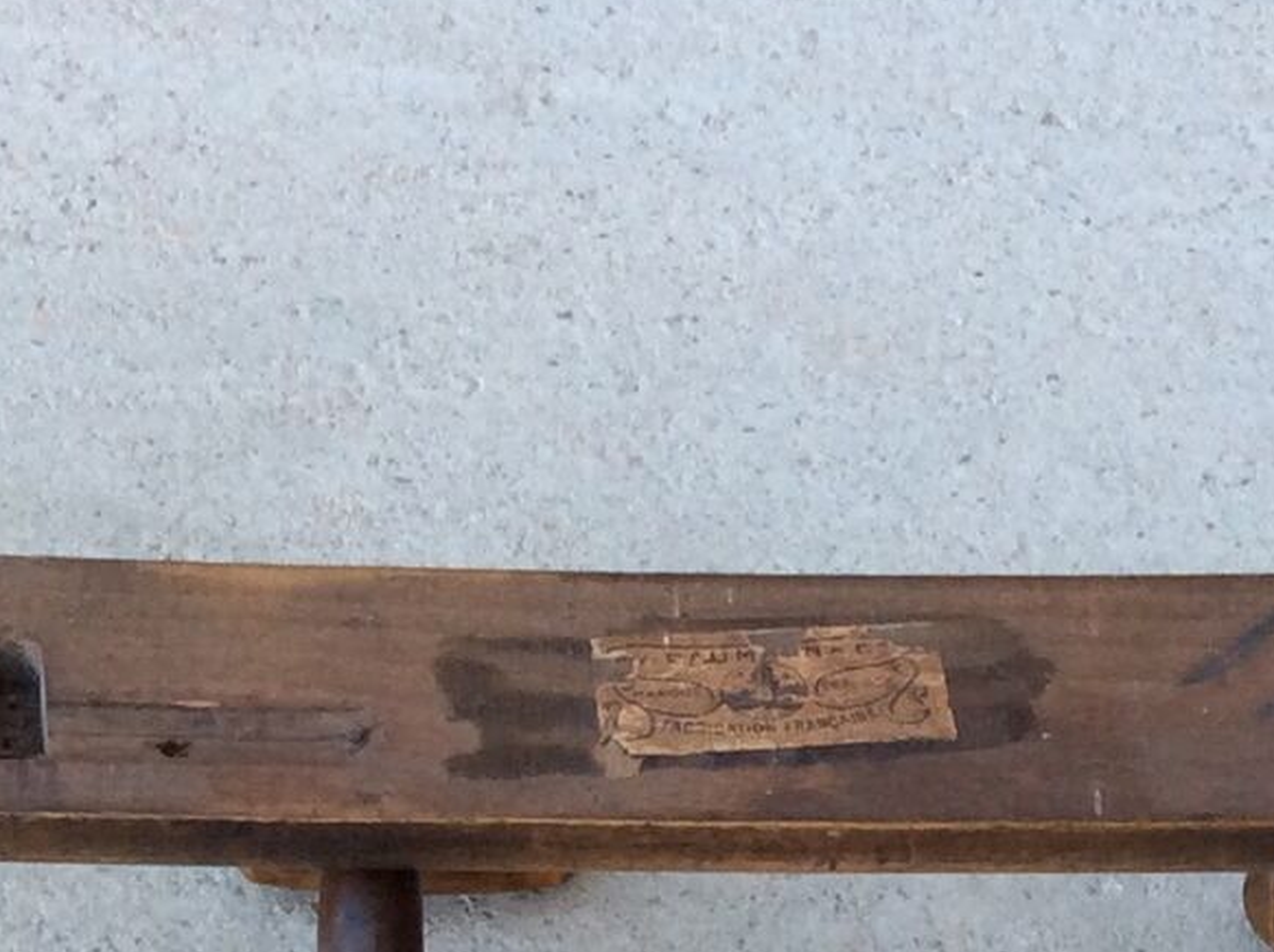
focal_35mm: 110
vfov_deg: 13.3
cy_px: 906
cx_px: 906
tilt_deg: -51.0
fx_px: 4043
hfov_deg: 17.8
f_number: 2.4
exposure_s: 1/100
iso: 50
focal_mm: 3.3
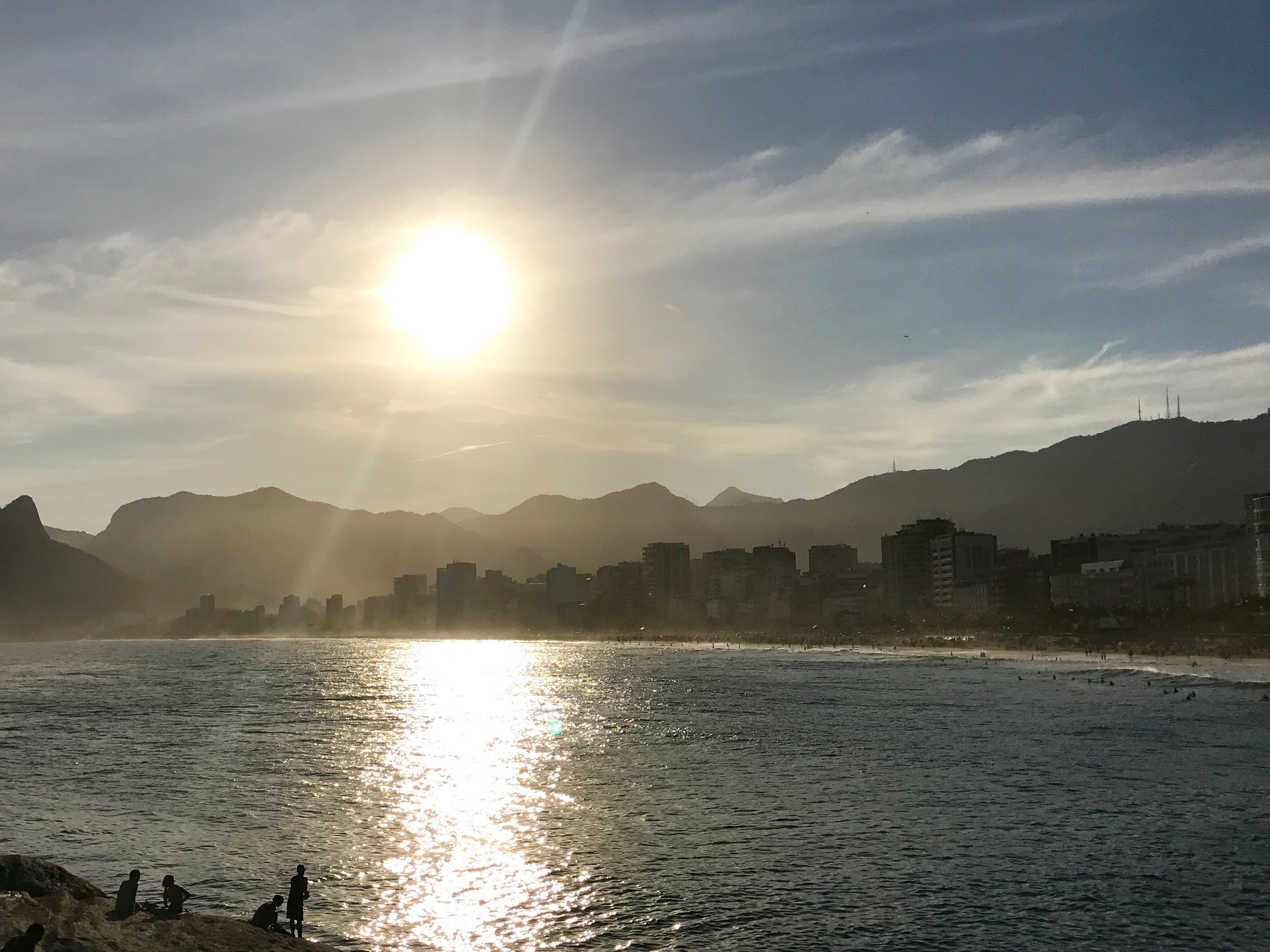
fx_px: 1468
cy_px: 525
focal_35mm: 40
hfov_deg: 46.5
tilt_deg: +6.2
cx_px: 508
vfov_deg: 35.9
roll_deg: +0.7
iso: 20
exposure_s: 1/19231
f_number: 1.8
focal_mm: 3.99
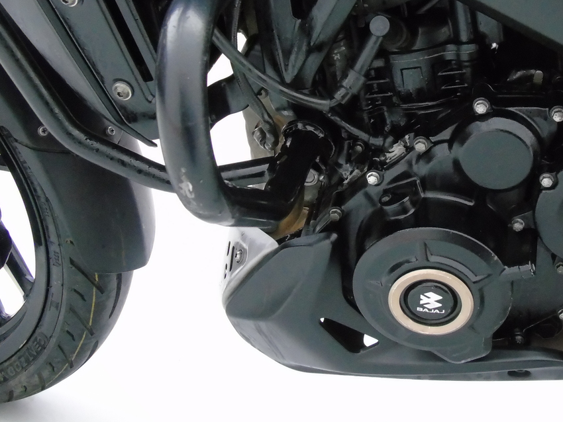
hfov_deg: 39.1
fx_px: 781
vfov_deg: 30.0
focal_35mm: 48
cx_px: 385
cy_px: 129
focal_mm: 6.1
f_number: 3.8
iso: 800
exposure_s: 1/30
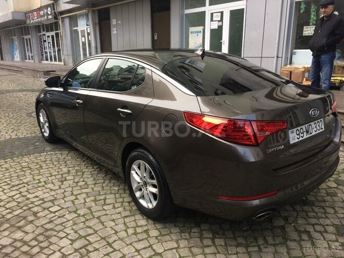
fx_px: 288
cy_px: 129
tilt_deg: -15.6
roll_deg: -0.5
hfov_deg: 61.7
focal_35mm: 29
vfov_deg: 48.2
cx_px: 172
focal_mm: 4.15
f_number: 2.2
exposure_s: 1/100
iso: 40
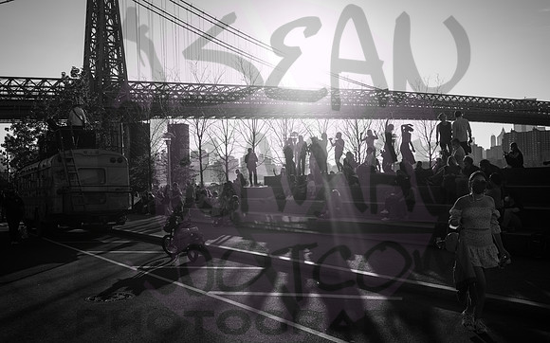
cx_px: 275
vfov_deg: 35.6
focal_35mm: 36
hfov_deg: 54.4
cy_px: 175
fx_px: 535
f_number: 4.5
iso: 200
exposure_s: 1/1250
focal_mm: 35
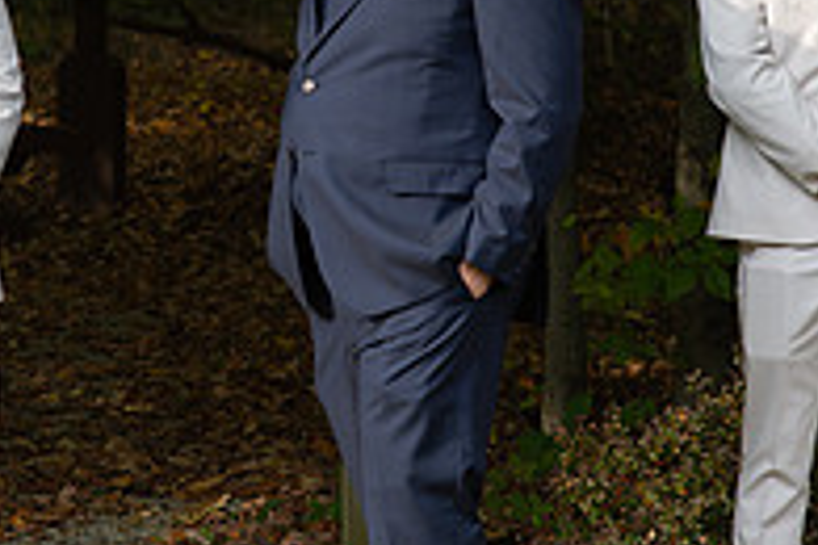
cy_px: 140
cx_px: 361
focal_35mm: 259
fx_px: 5885
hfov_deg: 8.0
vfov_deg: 5.3
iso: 640
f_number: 5.6
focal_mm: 85
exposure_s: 1/320
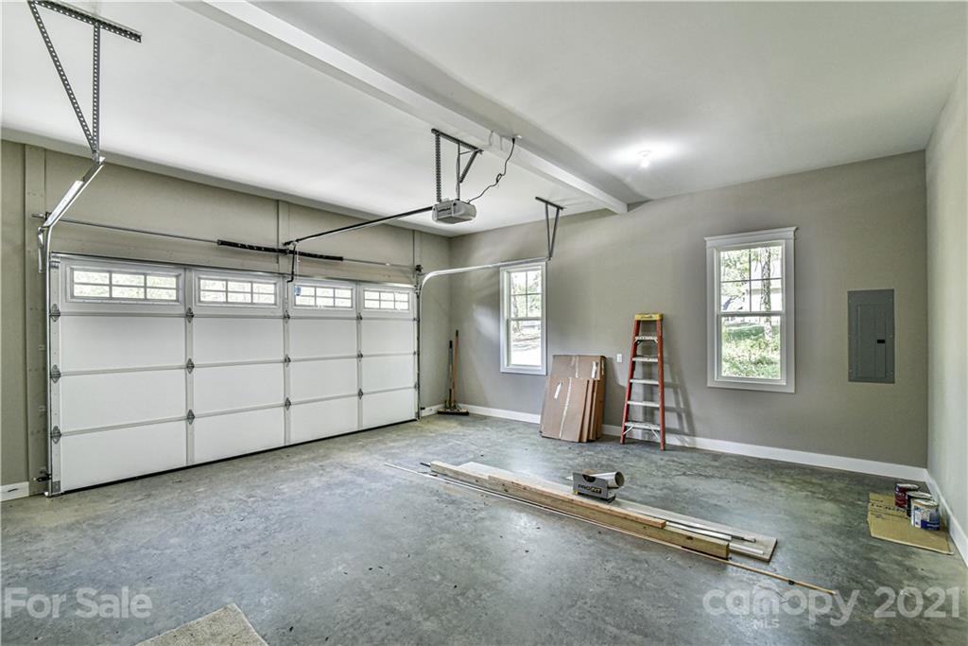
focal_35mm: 16
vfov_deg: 73.8
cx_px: 484
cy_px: 323
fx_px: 430
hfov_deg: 96.7
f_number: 7.1
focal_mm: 16
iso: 1600
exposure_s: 1/200
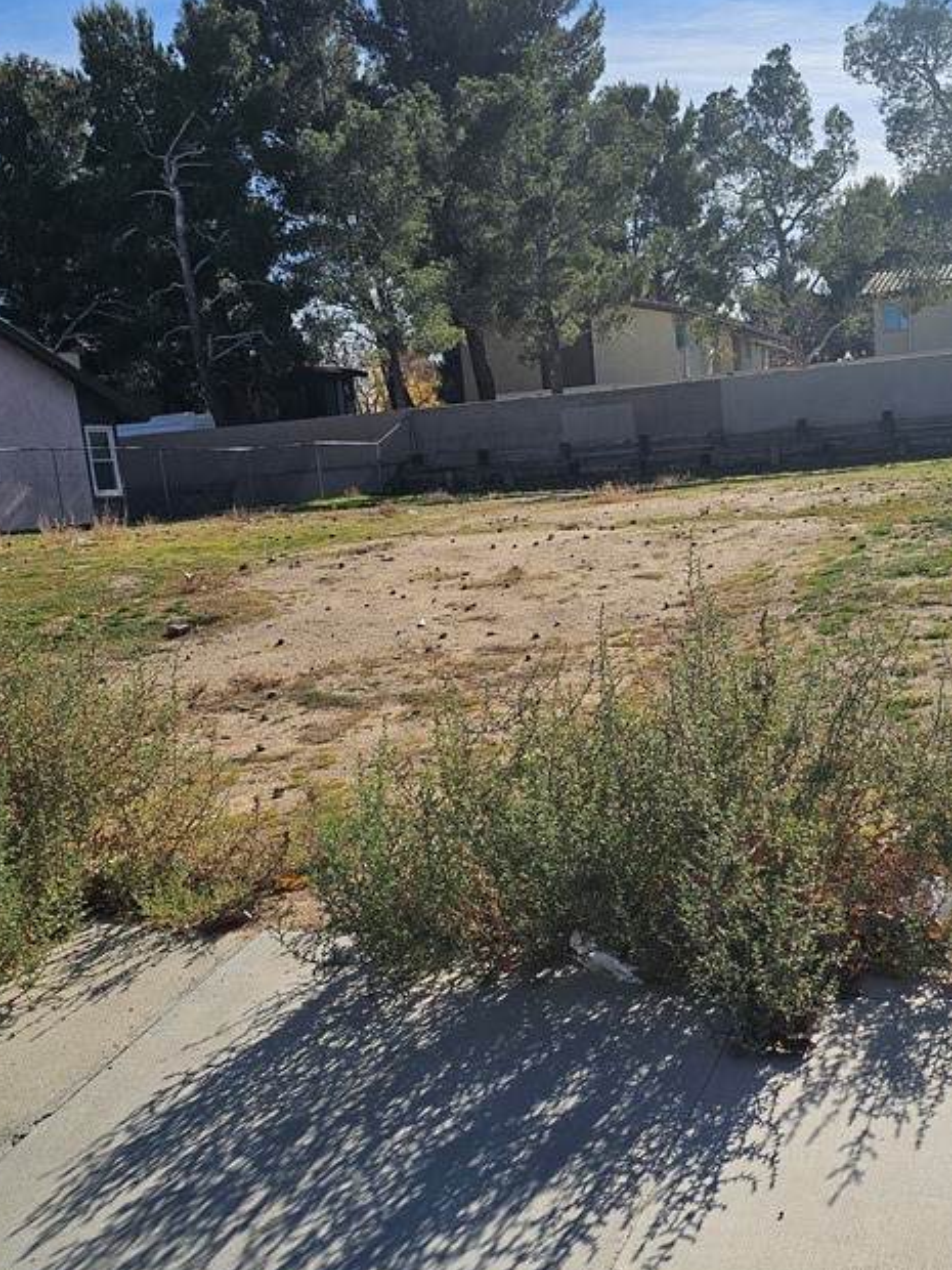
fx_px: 1393
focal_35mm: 38
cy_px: 744
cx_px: 622
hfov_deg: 37.4
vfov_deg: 48.8
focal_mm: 6.3
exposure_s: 1/1208
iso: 10
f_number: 1.7
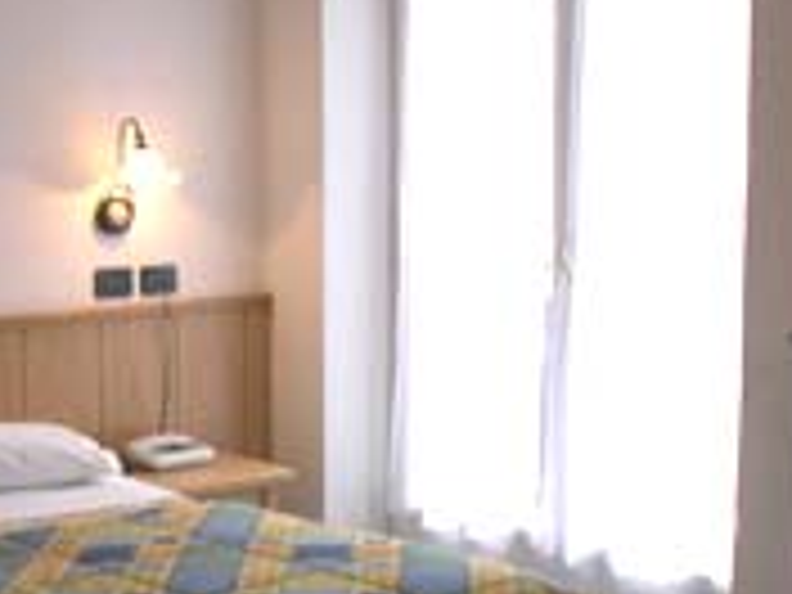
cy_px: 524
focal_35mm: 108
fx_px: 2471
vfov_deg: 13.6
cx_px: 180
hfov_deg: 18.1
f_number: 2.8
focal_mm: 8
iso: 100
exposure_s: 1/36.2
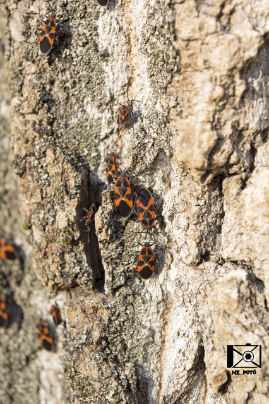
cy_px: 202
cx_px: 134
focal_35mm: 82
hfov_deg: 16.5
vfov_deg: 24.6
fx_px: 926
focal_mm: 55
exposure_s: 1/80
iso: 100
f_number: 8
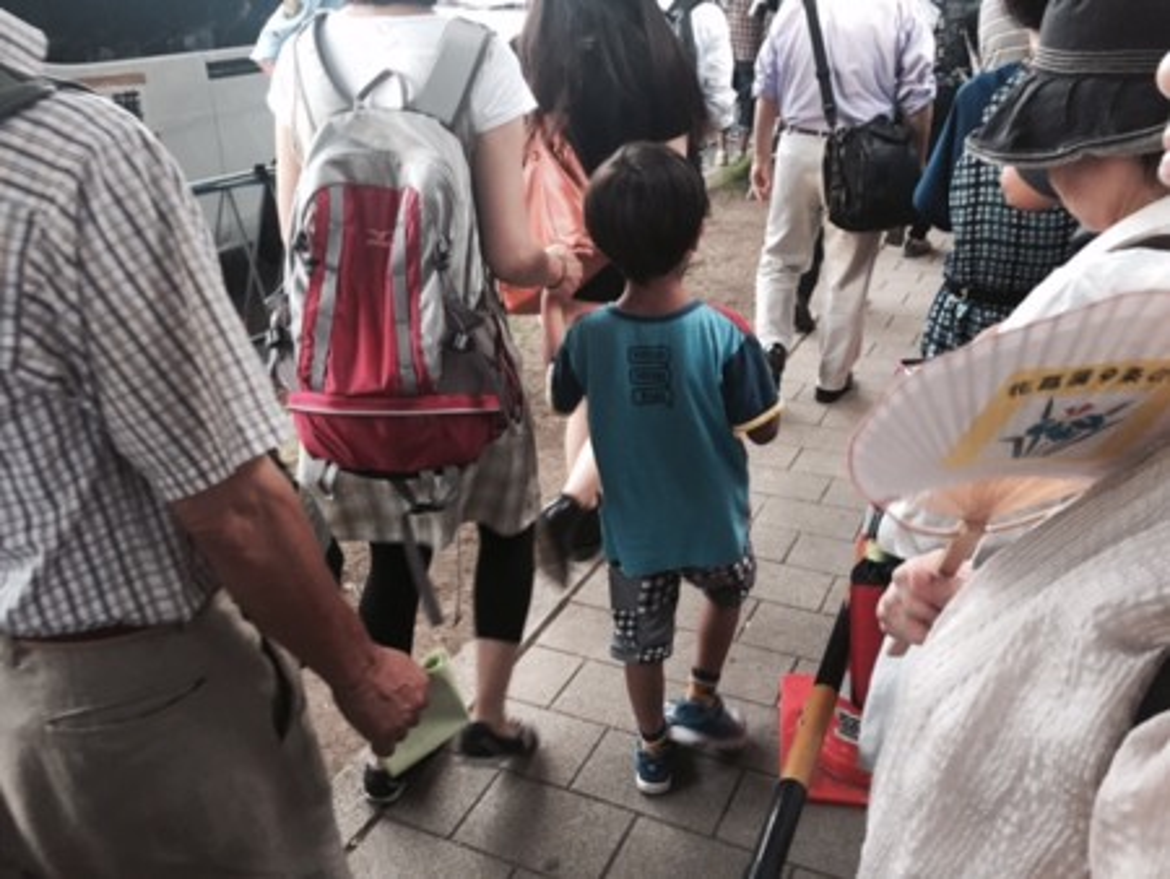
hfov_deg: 61.6
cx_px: 585
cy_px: 440
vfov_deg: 48.3
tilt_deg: -22.7
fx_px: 981
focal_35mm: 29
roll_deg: -1.3
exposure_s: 1/30
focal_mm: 4.15
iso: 125
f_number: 2.2
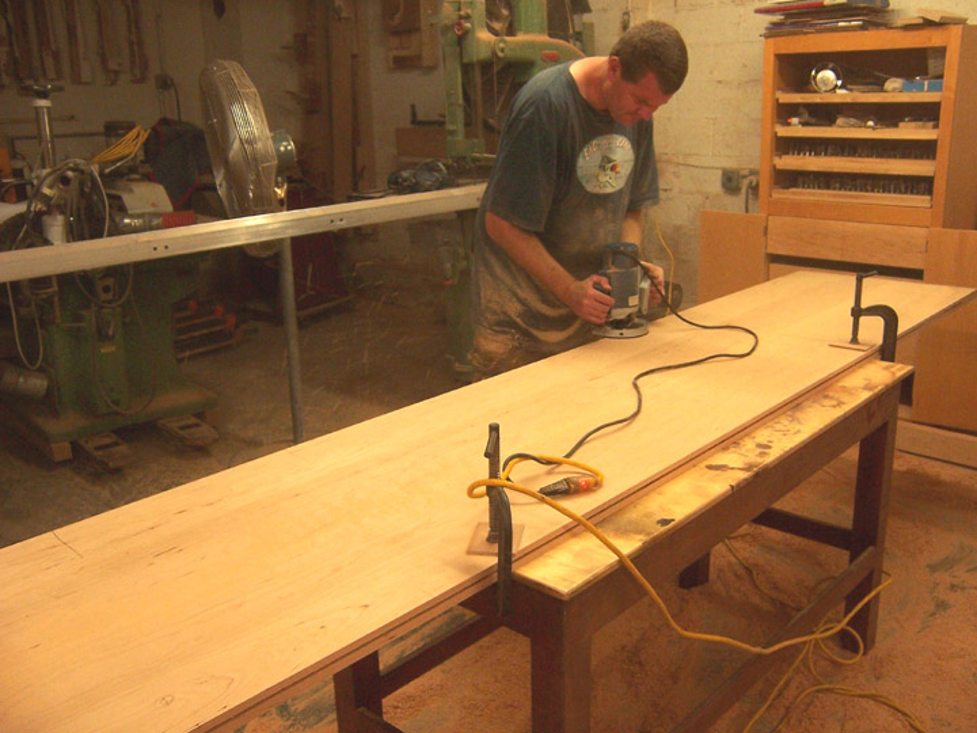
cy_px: 366
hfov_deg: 55.4
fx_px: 931
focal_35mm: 33
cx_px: 488
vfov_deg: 42.9
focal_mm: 5.5
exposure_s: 1/20
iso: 140
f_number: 3.4
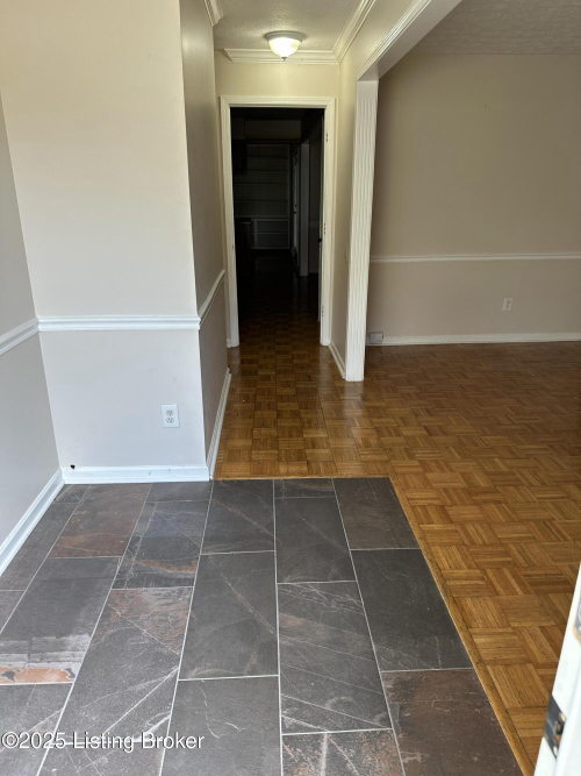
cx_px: 290
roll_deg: -1.0
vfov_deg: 71.6
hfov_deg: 56.8
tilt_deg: -17.6
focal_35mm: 24
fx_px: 537
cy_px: 388
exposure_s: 1/121
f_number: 1.78
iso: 64
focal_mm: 6.86
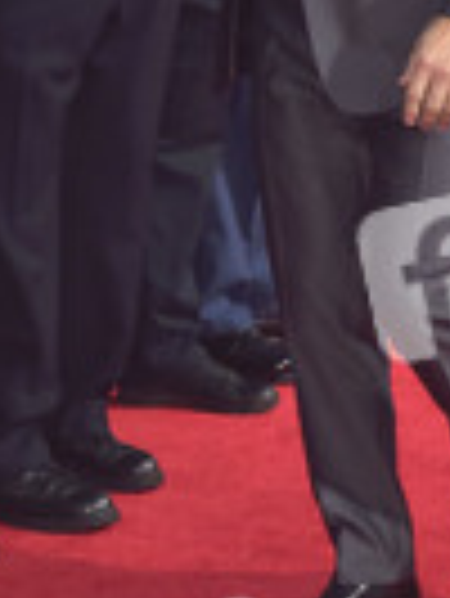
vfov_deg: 9.7
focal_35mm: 202
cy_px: 31
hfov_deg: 7.4
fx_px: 3496
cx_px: 182
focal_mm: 70
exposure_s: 1/320
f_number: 6.3
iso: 500
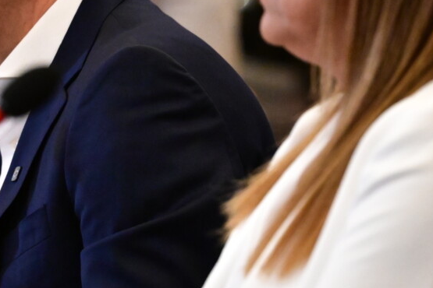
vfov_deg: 3.3
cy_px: 34
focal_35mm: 422
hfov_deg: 4.9
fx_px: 5075
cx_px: 38
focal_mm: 130
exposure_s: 1/400
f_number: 4.5
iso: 8000
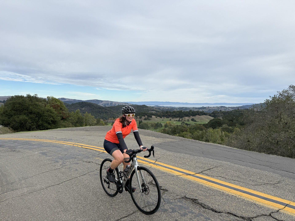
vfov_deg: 56.8
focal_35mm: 24
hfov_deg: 71.6
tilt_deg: -1.9
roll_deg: -0.4
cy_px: 110
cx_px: 148
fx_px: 205
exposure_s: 1/4405
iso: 80
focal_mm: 6.76
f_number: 1.78
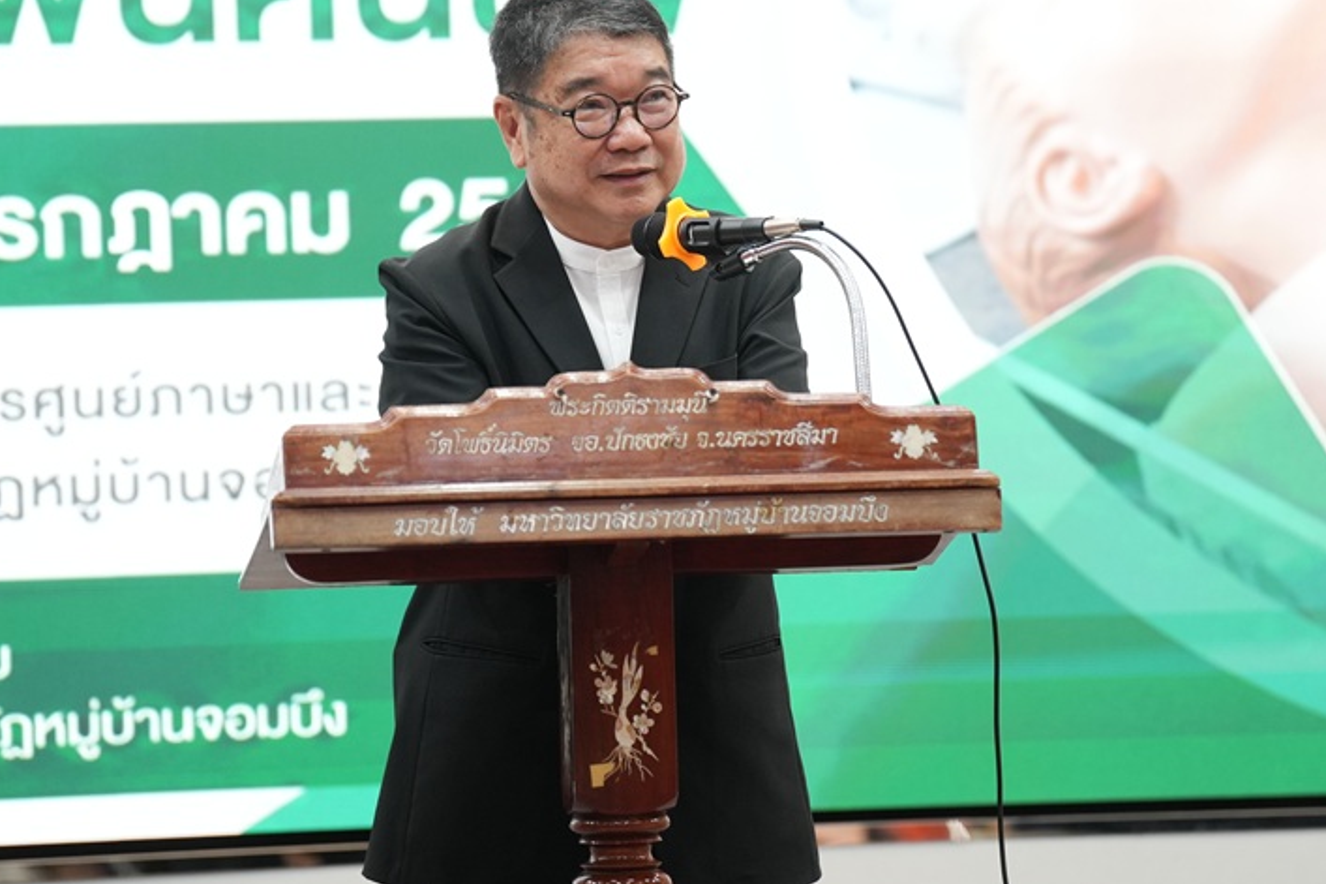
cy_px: 396
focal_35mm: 188
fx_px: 6923
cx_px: 698
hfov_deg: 10.9
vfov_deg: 7.3
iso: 1600
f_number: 2.8
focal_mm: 133
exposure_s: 1/160
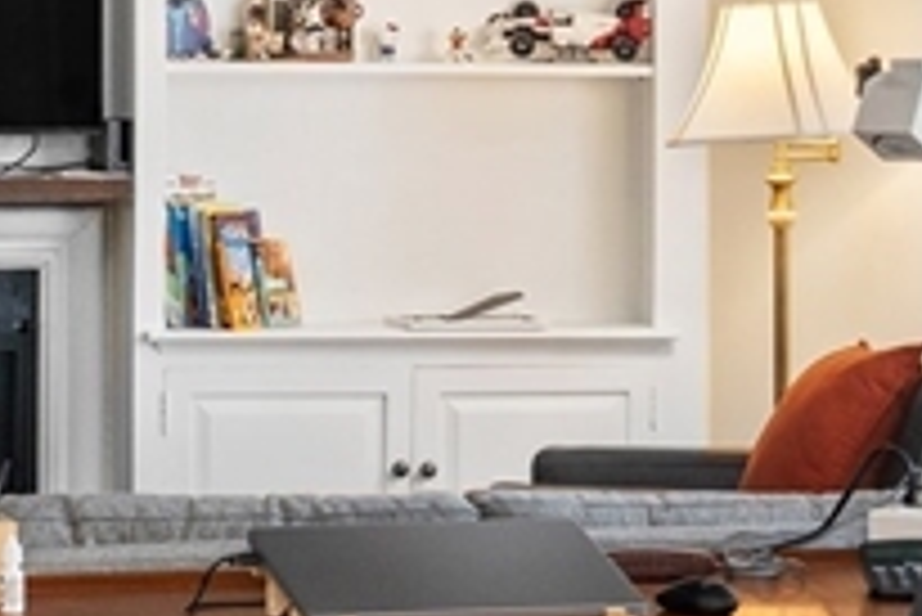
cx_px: 333
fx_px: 4613
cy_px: 124
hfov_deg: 11.4
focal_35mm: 180
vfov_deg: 7.6
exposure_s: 2
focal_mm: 24
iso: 200
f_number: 7.1
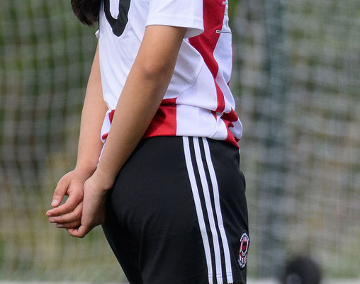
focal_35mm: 2084
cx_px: 853
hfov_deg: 0.9
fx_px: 22090
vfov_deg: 0.7
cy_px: 67
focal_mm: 400
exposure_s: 1/1000
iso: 640
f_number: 5.6
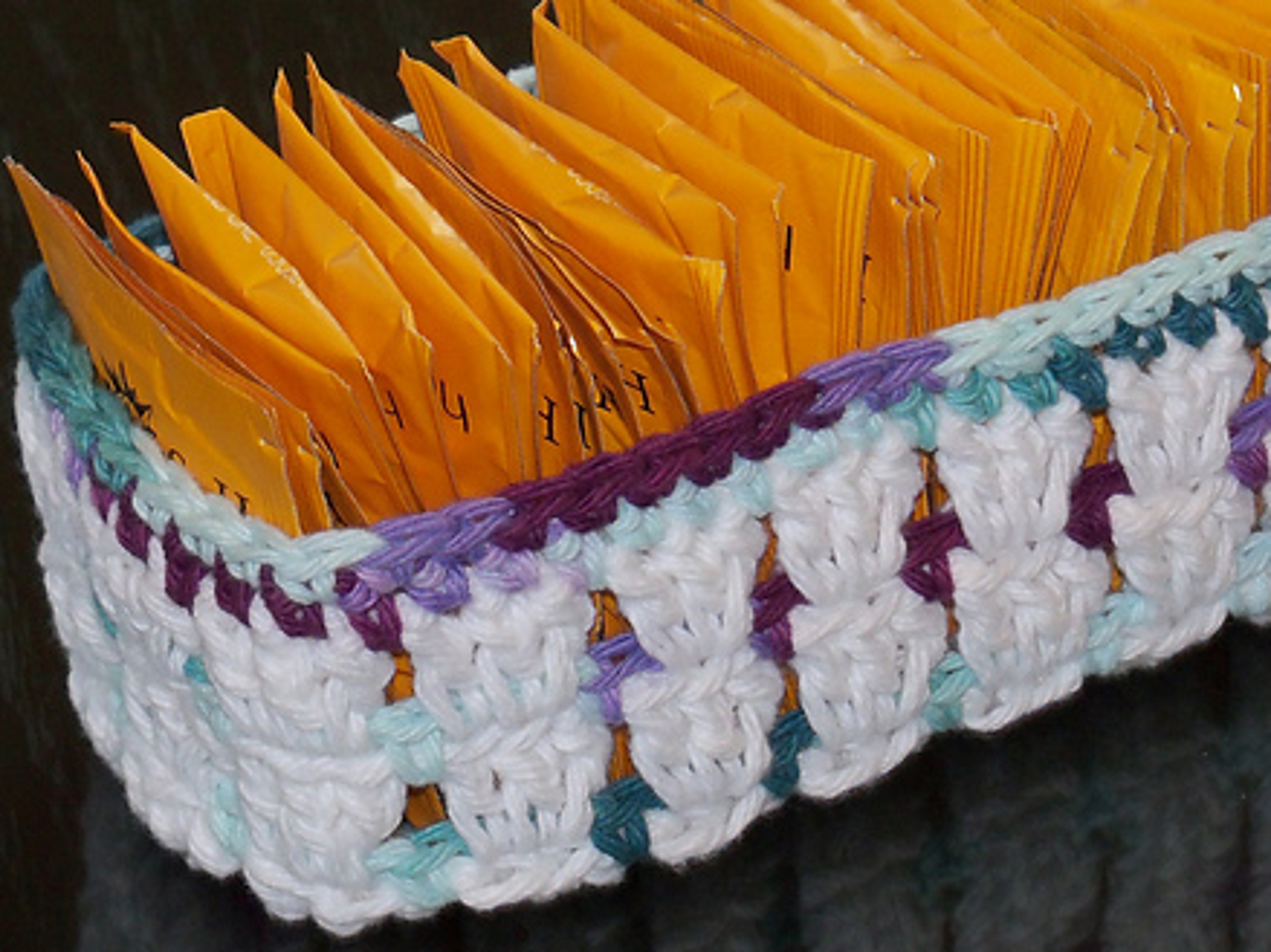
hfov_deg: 14.7
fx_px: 4919
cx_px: 790
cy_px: 276
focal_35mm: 134
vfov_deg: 11.0
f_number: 4.2
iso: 200
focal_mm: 16.3
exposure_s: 1/40
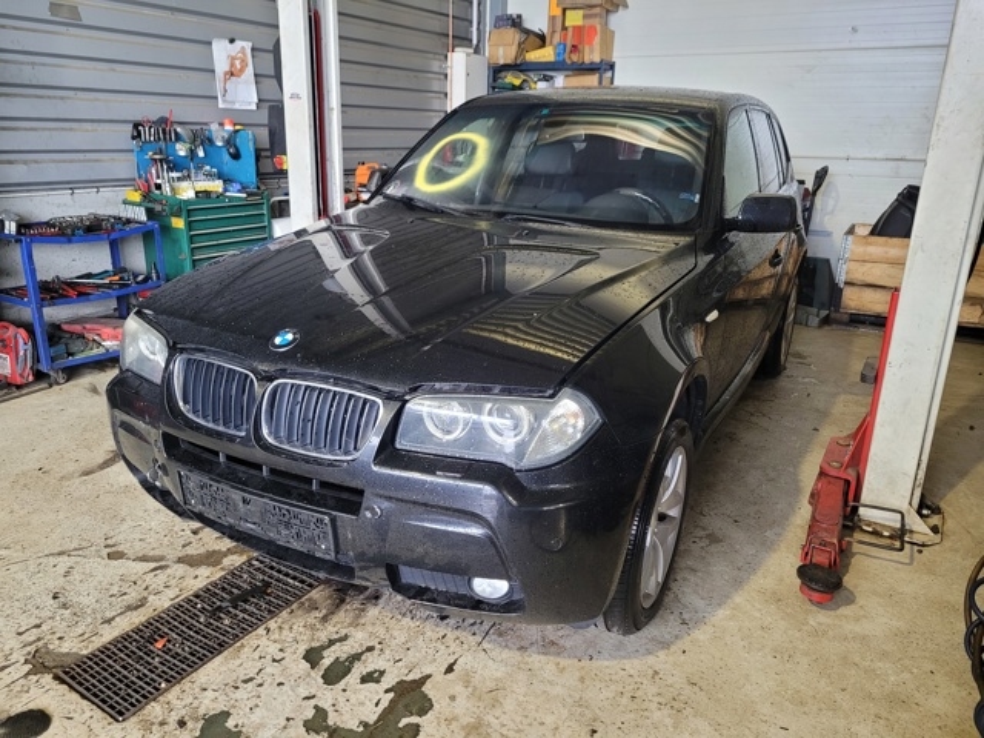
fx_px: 739
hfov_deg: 67.3
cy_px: 369
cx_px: 492
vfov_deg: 53.1
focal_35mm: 26
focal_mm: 5.4
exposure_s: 1/50
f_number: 1.8
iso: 500
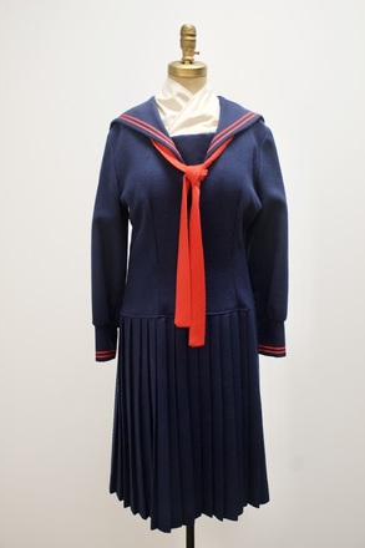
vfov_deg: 42.8
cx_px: 182
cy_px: 270
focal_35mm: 46
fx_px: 700
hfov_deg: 29.2
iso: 1600
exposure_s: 1/125
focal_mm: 30
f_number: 4
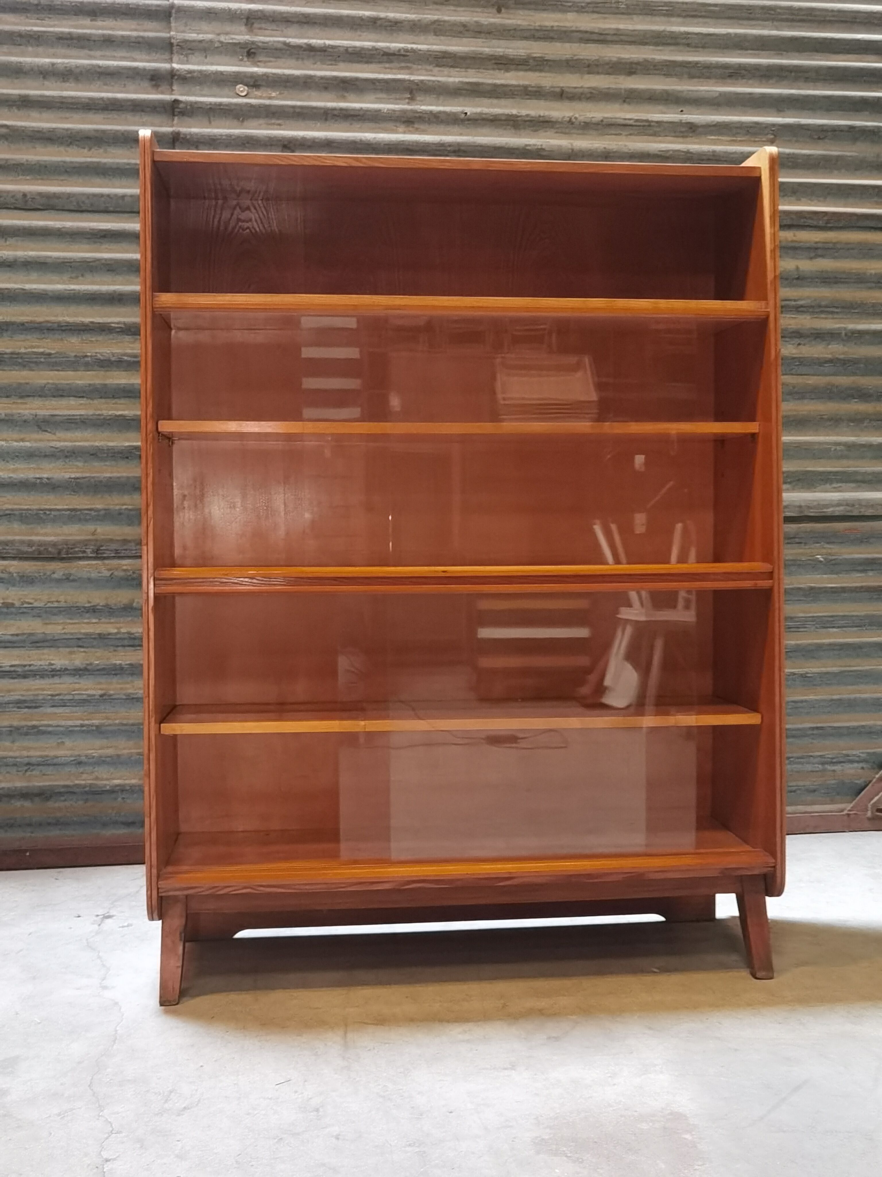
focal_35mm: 37
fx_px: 1257
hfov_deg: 38.7
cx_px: 441
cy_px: 588
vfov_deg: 50.1
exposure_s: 1/33.3
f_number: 1.9
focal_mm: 6.71
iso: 320
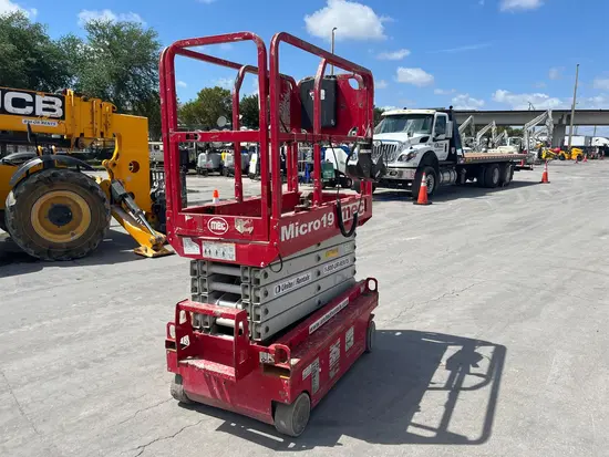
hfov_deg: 67.3
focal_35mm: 26
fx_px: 458
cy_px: 228
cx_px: 304
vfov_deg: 53.1
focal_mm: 5.1
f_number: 1.6
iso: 50
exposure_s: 1/3876
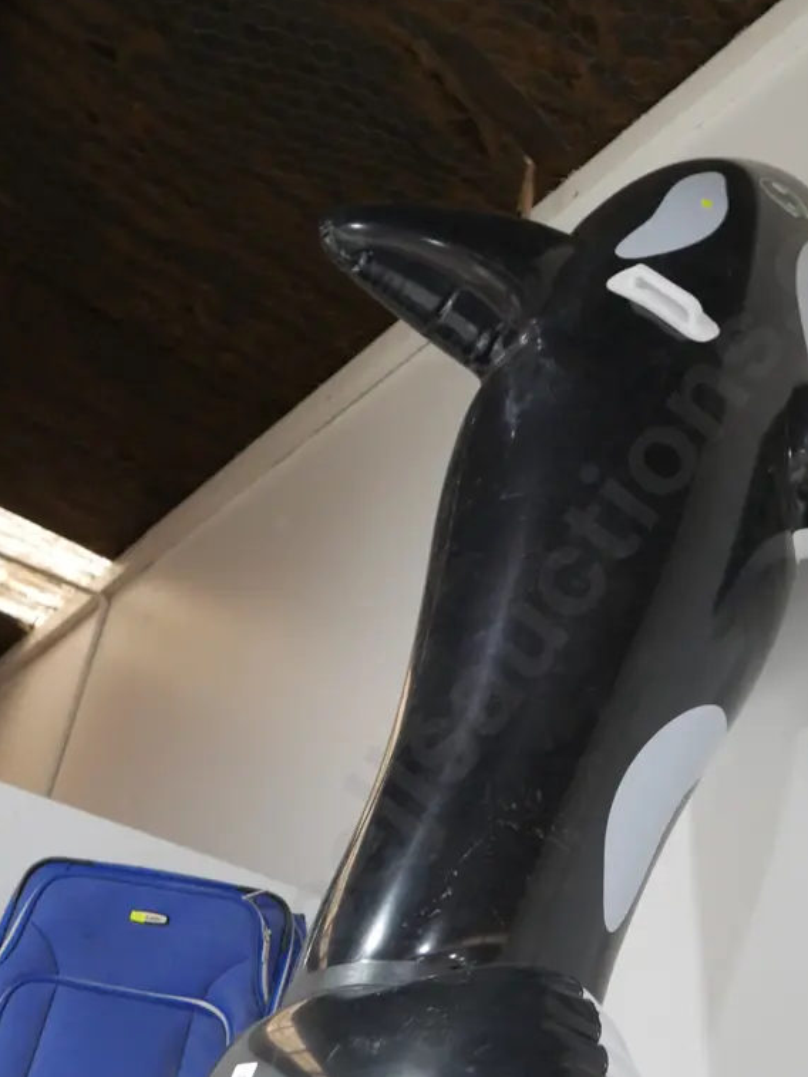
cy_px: 629
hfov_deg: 31.3
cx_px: 534
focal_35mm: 46
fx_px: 1431
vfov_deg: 41.1
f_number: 4
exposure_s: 1/60
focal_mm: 17
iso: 2000
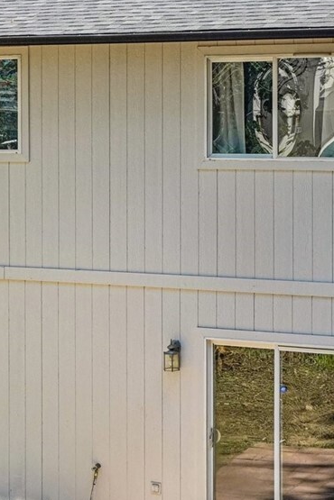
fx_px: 1489
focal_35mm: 107
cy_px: 227
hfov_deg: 12.8
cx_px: 169
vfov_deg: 19.1
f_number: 8
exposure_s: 1/800
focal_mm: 35
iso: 400
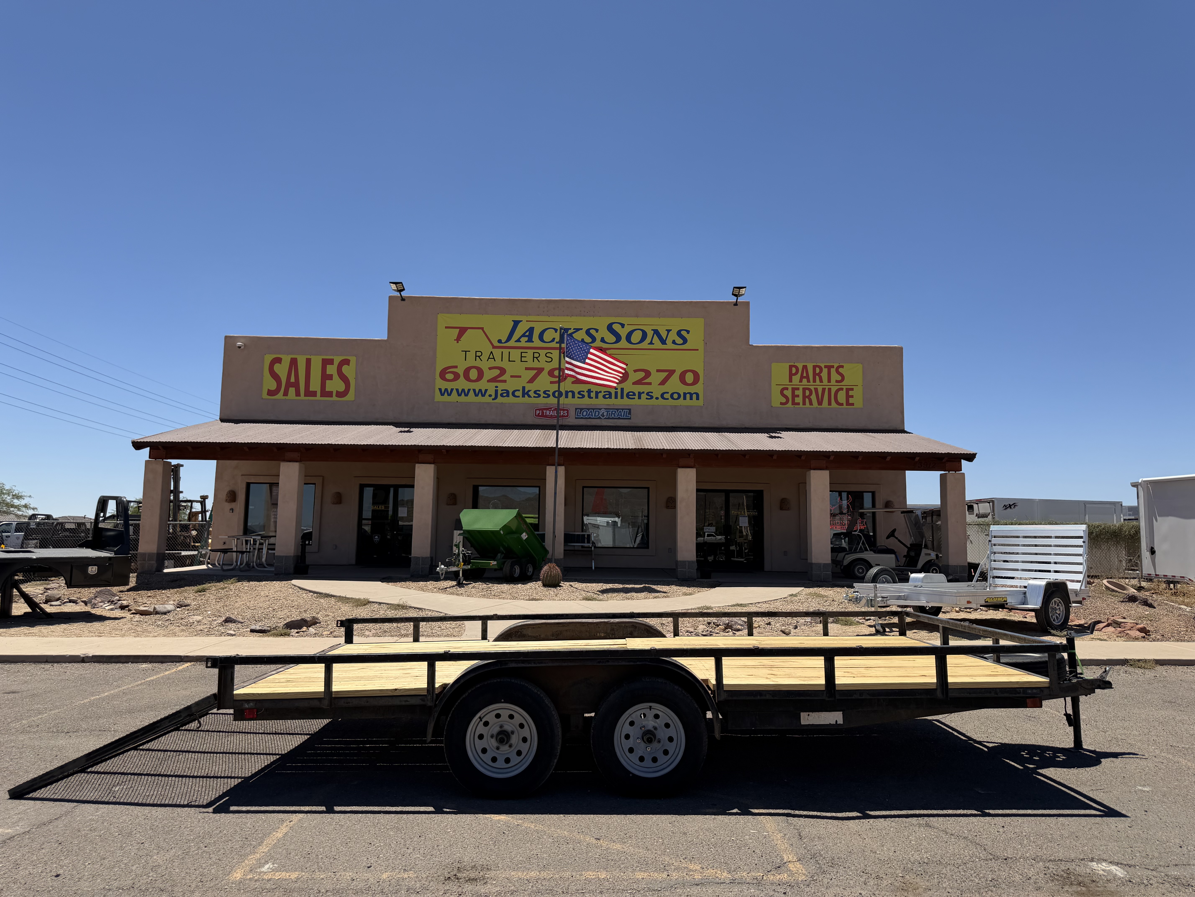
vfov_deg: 56.8
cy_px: 448
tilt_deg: +5.9
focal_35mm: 24
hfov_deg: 71.6
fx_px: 829
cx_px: 598
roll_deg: -1.1
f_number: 1.78
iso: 80
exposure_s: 1/5714
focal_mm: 6.76
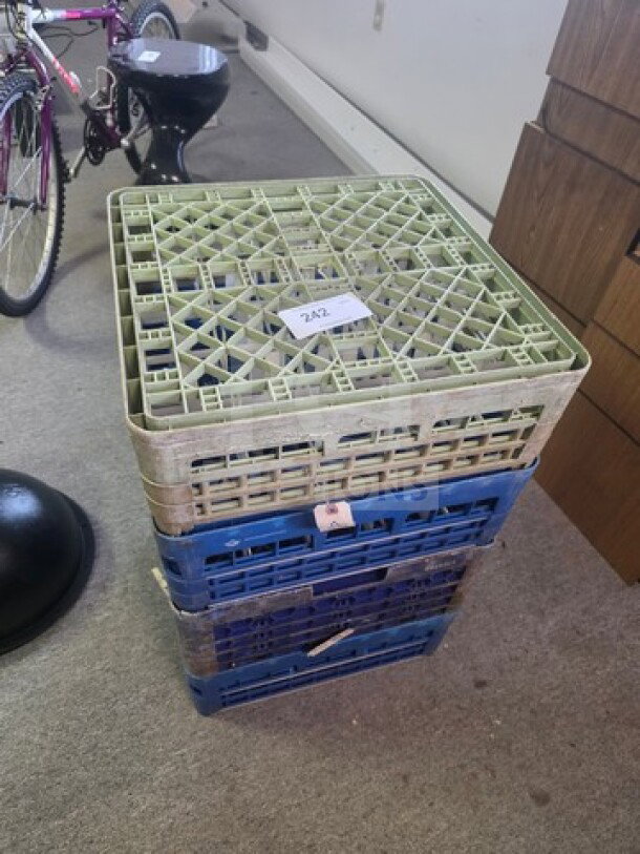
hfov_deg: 58.9
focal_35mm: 23
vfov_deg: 73.9
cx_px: 320
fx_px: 567
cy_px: 427
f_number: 1.7
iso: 800
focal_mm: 6.3
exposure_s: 1/120
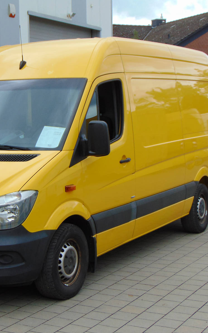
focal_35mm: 71
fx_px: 644
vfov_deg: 29.0
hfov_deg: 18.2
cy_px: 166
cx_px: 47
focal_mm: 9
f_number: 3.5
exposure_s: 1/320
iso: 80
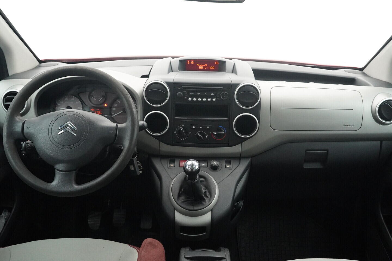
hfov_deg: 53.2
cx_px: 196
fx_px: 392
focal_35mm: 36
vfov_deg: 36.8
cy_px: 130
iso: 6400
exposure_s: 1/320
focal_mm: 24
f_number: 5.6
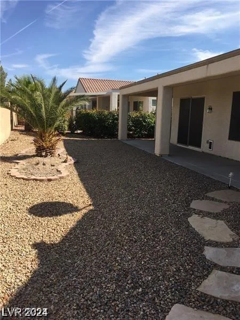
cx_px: 120
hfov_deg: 48.2
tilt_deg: -9.2
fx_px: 268
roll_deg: -1.0
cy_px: 160
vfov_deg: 61.7
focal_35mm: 29
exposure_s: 1/1241
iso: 32
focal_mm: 4.15
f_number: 2.2
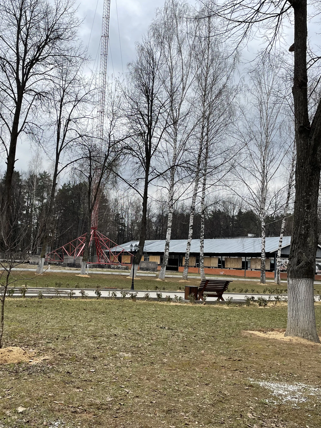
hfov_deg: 40.1
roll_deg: -3.5
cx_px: 101
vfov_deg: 52.6
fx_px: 433
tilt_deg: +7.7
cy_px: 214
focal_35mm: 35
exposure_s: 1/1553
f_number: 1.6
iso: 32
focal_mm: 4.2
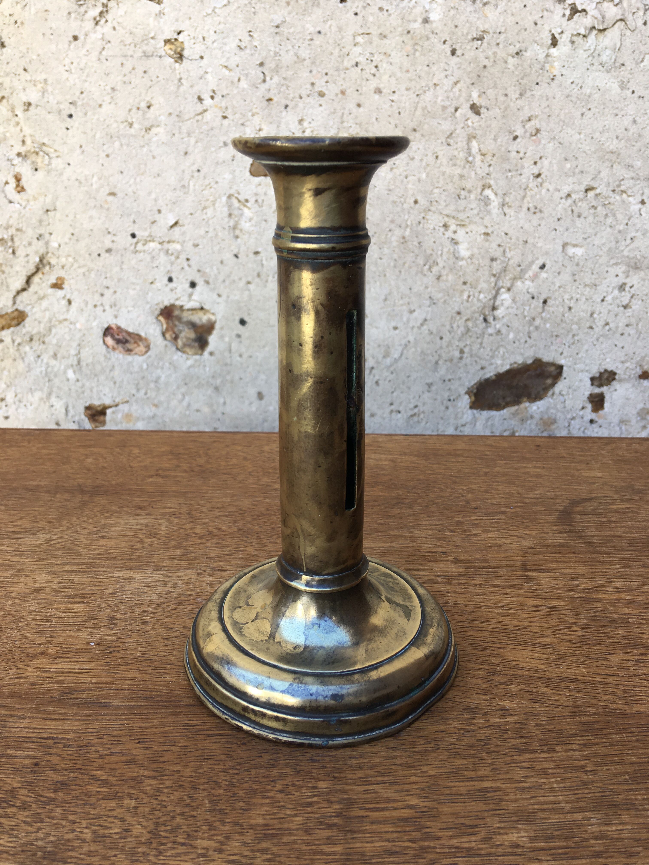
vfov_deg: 61.7
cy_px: 432
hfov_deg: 48.2
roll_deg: -0.5
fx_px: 725
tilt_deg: -20.3
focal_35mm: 29
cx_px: 324
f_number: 2.2
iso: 25
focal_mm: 4.15
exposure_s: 1/112
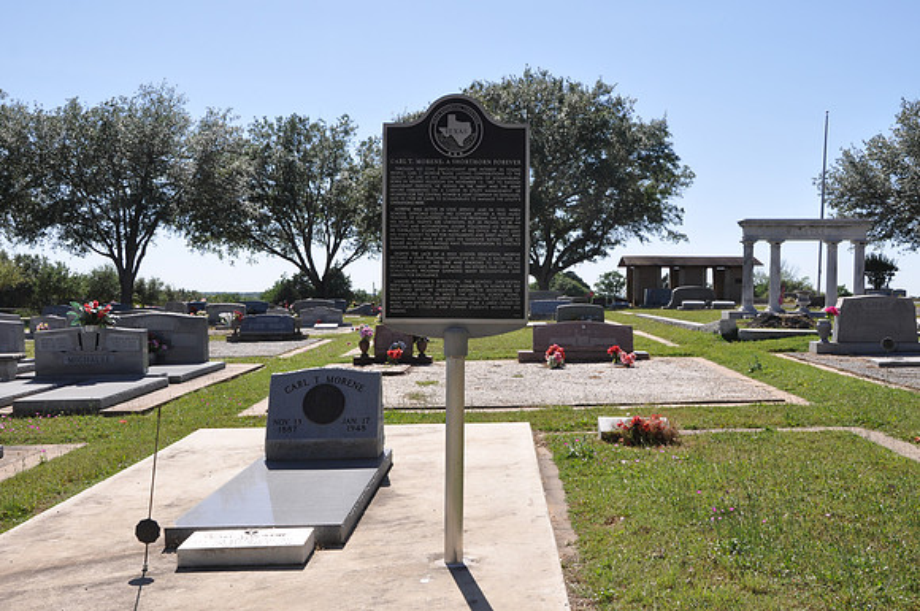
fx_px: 995
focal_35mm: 39
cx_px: 460
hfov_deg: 49.6
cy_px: 306
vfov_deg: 34.1
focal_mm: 26
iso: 200
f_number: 11
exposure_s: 1/125
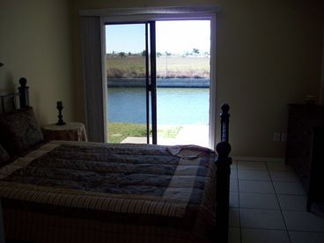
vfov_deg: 38.7
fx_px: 346
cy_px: 122
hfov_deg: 50.1
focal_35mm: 37
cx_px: 162
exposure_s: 1/247
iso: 80
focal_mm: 6.2
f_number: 2.8
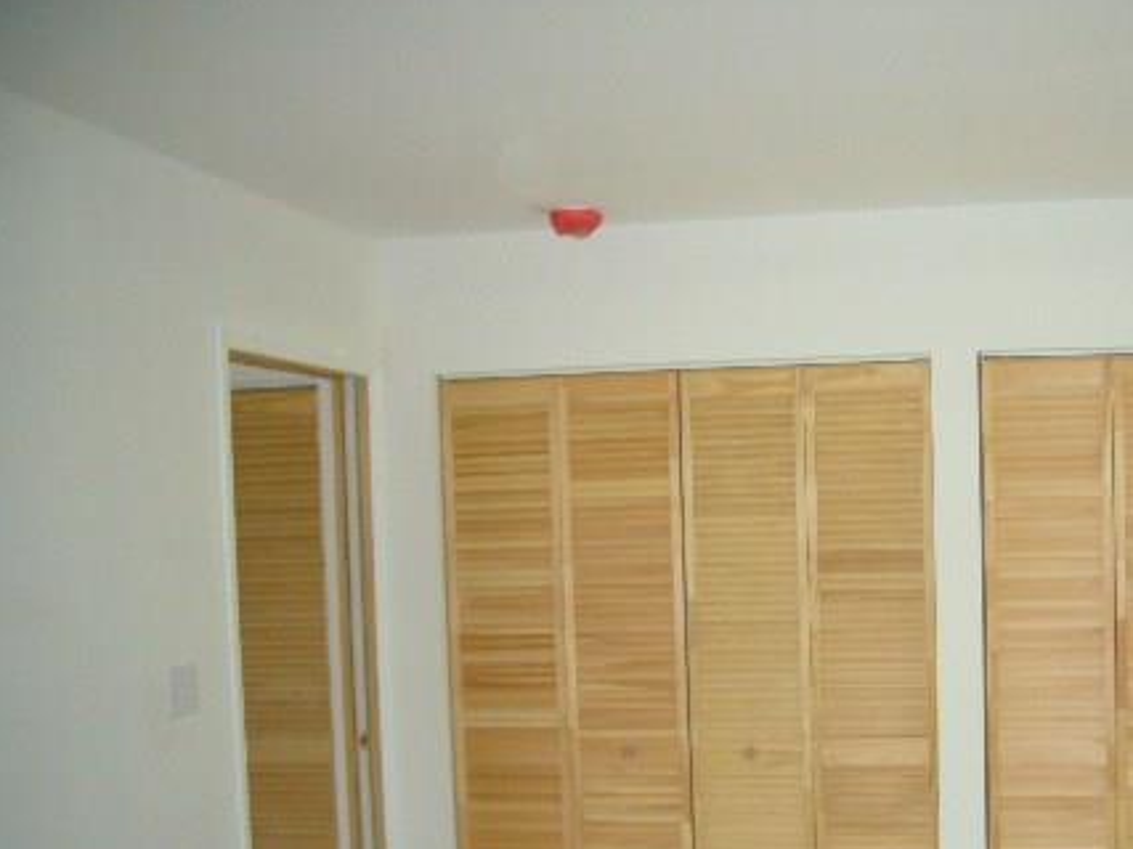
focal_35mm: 42
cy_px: 623
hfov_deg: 43.5
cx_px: 838
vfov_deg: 33.7
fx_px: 1374
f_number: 2.8
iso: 200
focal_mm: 4.6
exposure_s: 1/30
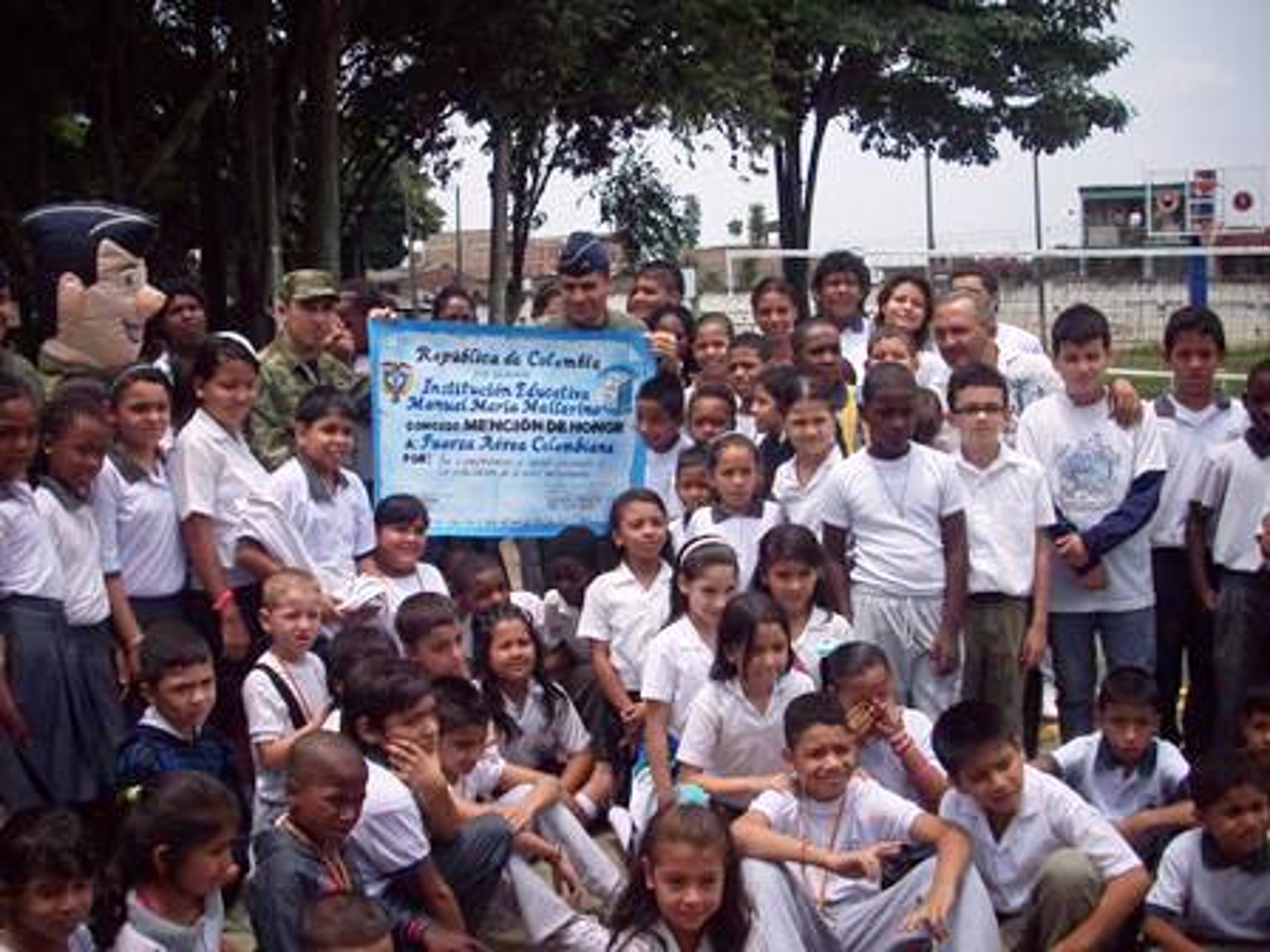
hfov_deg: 50.1
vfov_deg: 38.7
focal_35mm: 37
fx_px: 1357
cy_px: 476
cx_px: 635
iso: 80
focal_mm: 6.2
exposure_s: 1/533
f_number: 5.6
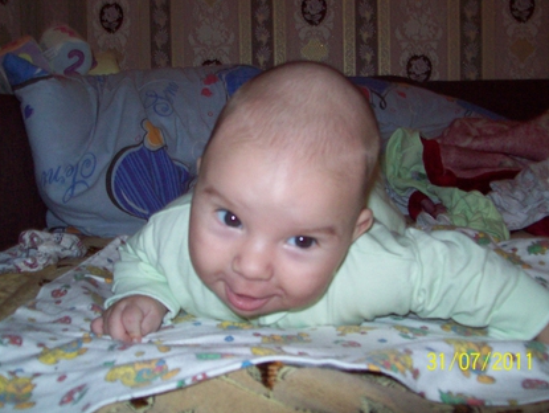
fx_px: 619
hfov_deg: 47.8
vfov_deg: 36.9
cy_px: 192
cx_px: 267
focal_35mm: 39
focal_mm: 6
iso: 200
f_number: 2.7
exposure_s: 1/64
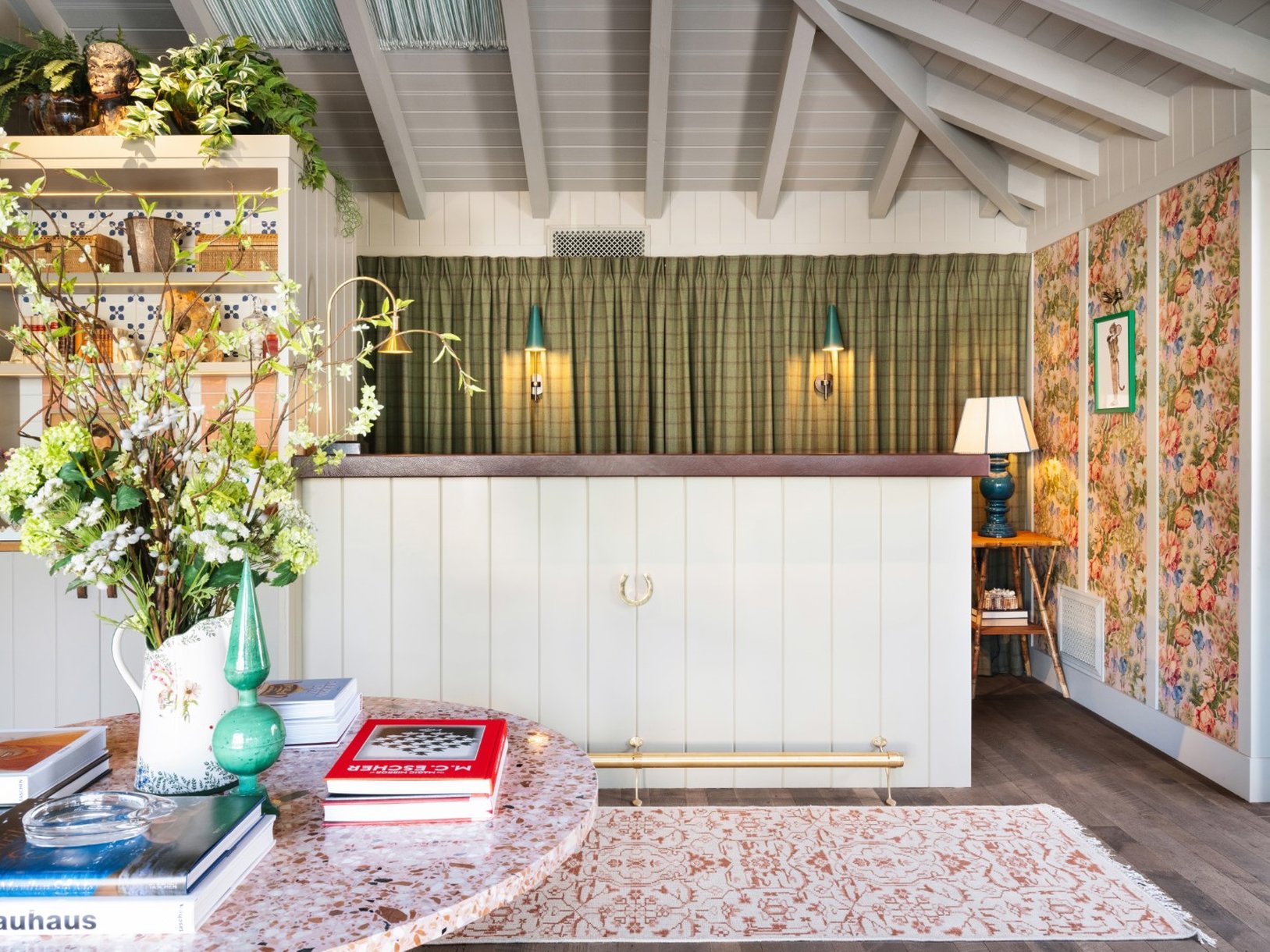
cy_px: 476
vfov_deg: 53.1
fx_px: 954
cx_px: 635
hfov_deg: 67.3
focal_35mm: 26
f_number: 20
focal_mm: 32.6
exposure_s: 1/1.25
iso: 400
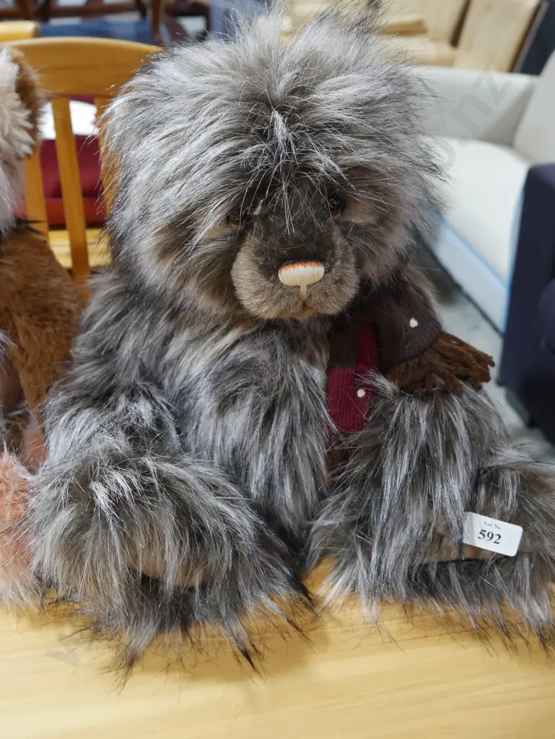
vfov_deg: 46.8
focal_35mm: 40
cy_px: 370
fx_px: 854
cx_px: 278
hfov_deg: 36.0
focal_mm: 20
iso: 1250
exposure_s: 1/60
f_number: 4.5
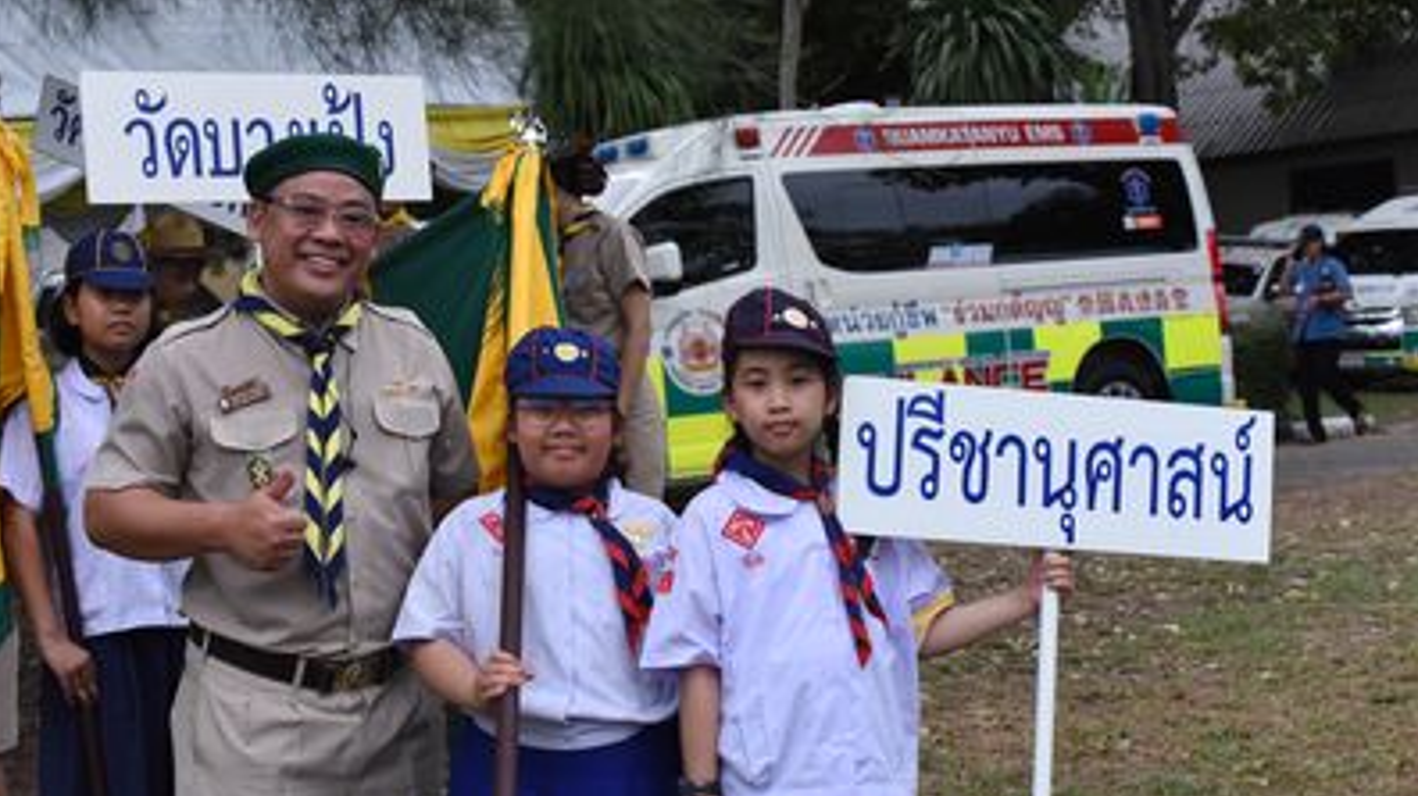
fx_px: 2781
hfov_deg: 28.6
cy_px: 462
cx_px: 707
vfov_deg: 16.3
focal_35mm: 74
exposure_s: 1/400
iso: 2800
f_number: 8
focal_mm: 70
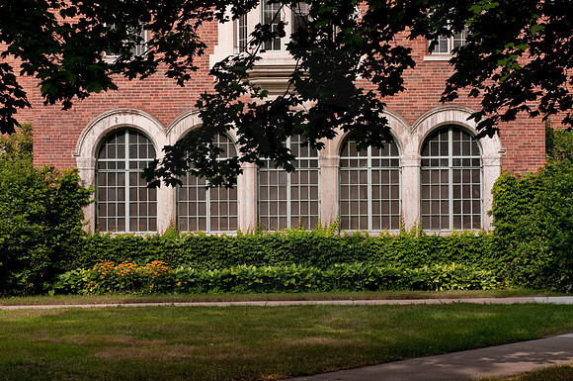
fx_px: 1240
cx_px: 286
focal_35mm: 78
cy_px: 190
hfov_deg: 26.0
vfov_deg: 17.4
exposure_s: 1/320
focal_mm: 52
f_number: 6.3
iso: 125
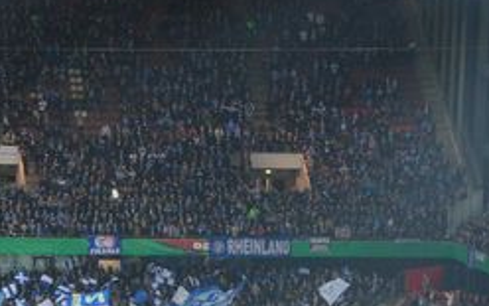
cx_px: 209
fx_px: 2892
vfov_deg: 6.0
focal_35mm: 217
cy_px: 315
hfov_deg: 9.7
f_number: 5.3
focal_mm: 62
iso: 2200
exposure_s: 1/125
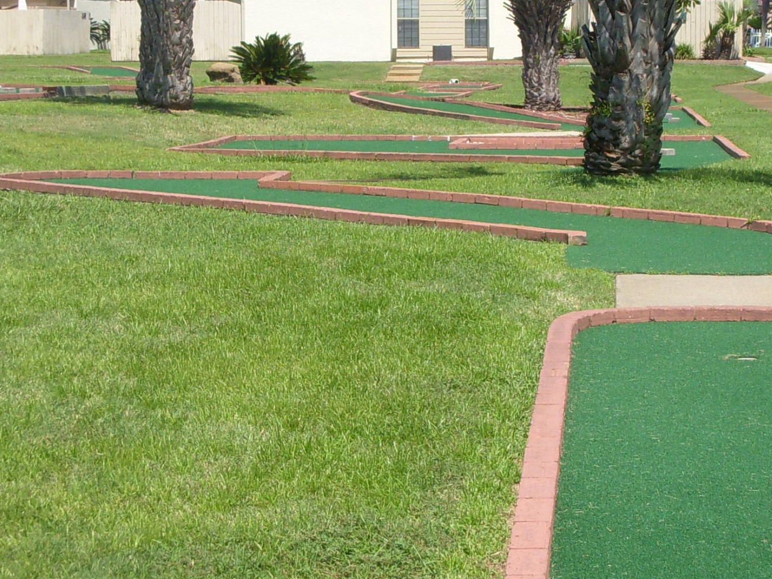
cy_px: 241
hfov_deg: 18.5
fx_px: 2364
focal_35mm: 106
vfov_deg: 14.0
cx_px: 474
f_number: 3.4
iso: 100
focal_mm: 7.9
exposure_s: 1/1000
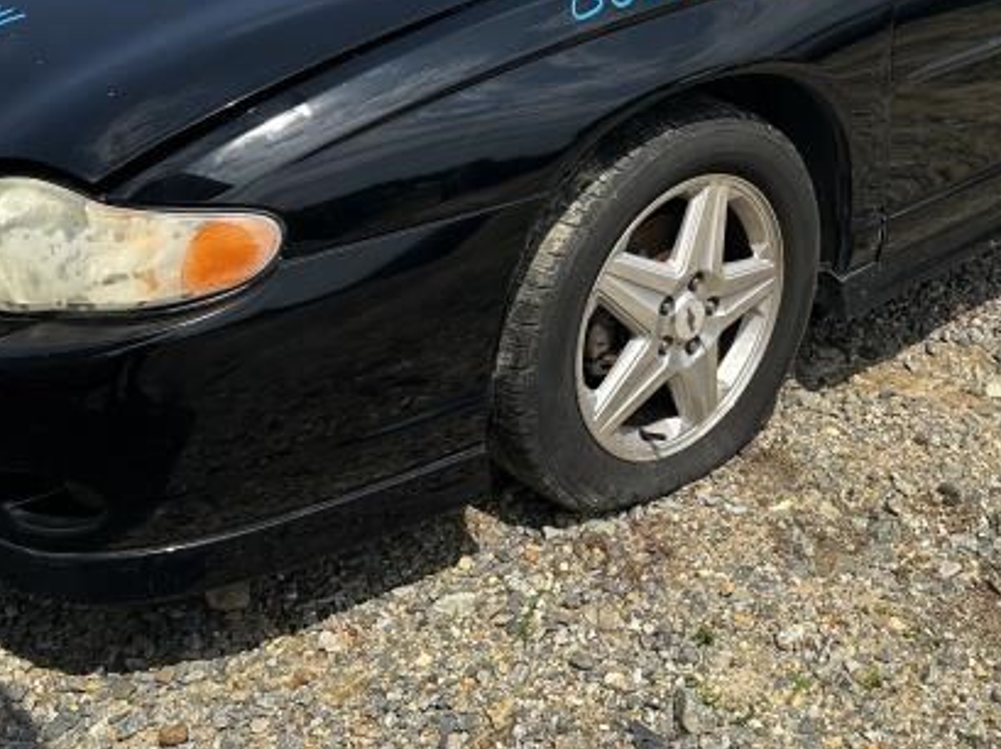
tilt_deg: -17.5
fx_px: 1358
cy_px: 73
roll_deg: -0.7
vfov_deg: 29.5
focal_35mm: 47
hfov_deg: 40.0
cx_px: 656
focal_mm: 6.86
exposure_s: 1/3861
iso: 80
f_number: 1.78
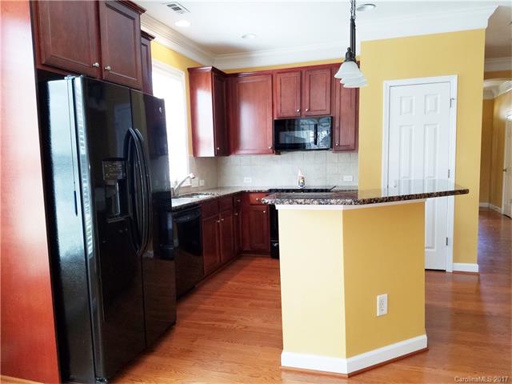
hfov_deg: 67.3
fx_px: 385
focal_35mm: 26
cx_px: 256
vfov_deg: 53.1
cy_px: 192
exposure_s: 1/60
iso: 100
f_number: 1.7
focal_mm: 4.2
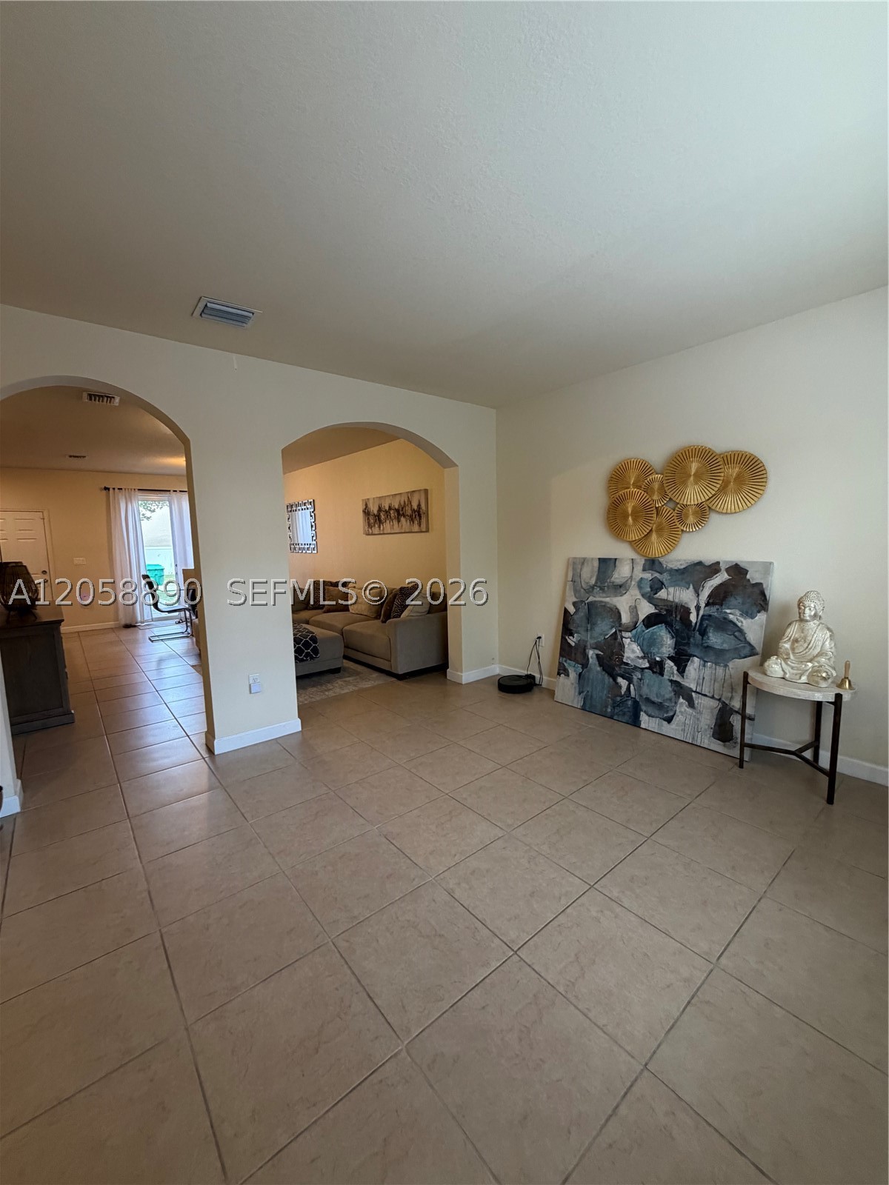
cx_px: 444
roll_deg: +0.4
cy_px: 592
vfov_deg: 102.1
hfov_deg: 85.7
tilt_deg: -7.6
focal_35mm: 14
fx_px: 479
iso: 320
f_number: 2.2
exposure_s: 1/120
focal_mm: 2.22
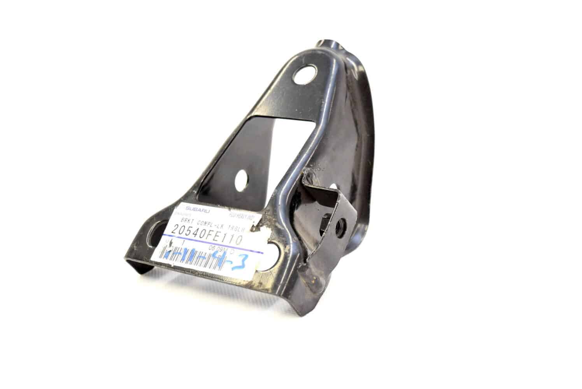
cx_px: 291
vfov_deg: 26.5
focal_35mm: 51
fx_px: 825
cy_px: 194
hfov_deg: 38.9
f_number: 5.6
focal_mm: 34
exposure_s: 1/125
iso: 400
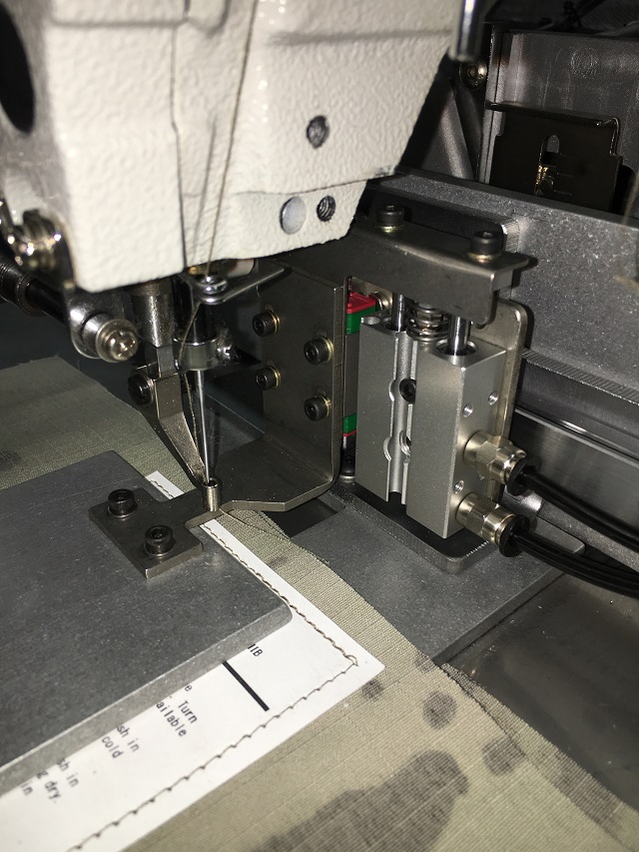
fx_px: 714
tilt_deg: -30.5
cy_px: 426
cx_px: 320
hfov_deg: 48.2
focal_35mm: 29
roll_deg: -1.2
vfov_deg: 61.7
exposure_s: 1/202
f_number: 2.2
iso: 25
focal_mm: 4.15
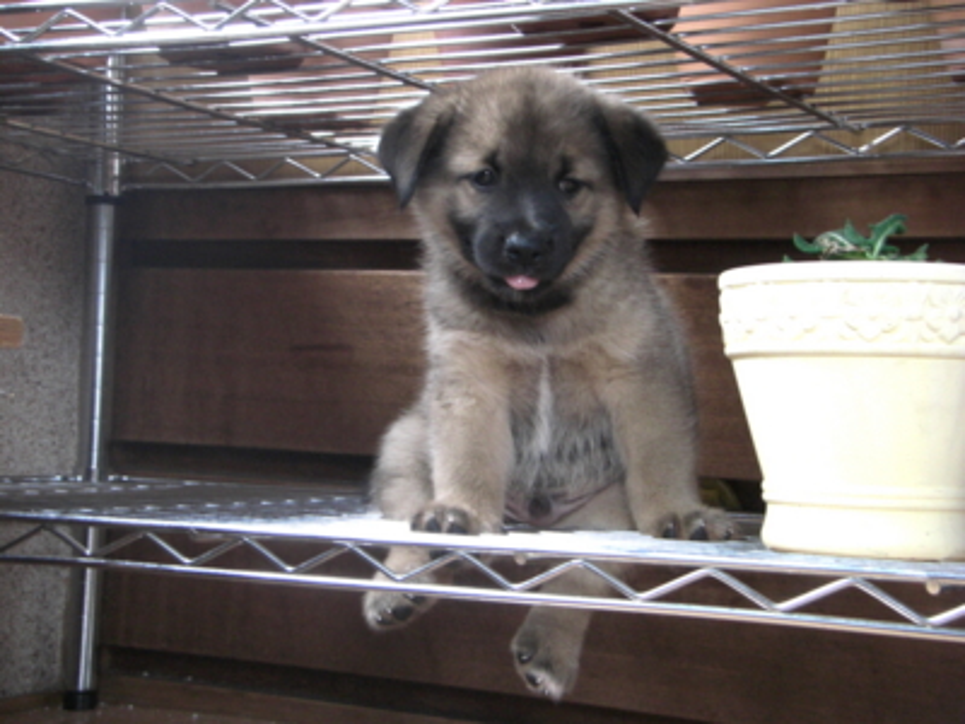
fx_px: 1840
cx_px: 482
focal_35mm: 66
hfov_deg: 29.4
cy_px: 362
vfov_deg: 22.3
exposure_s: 1/30
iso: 200
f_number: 3.9
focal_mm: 11
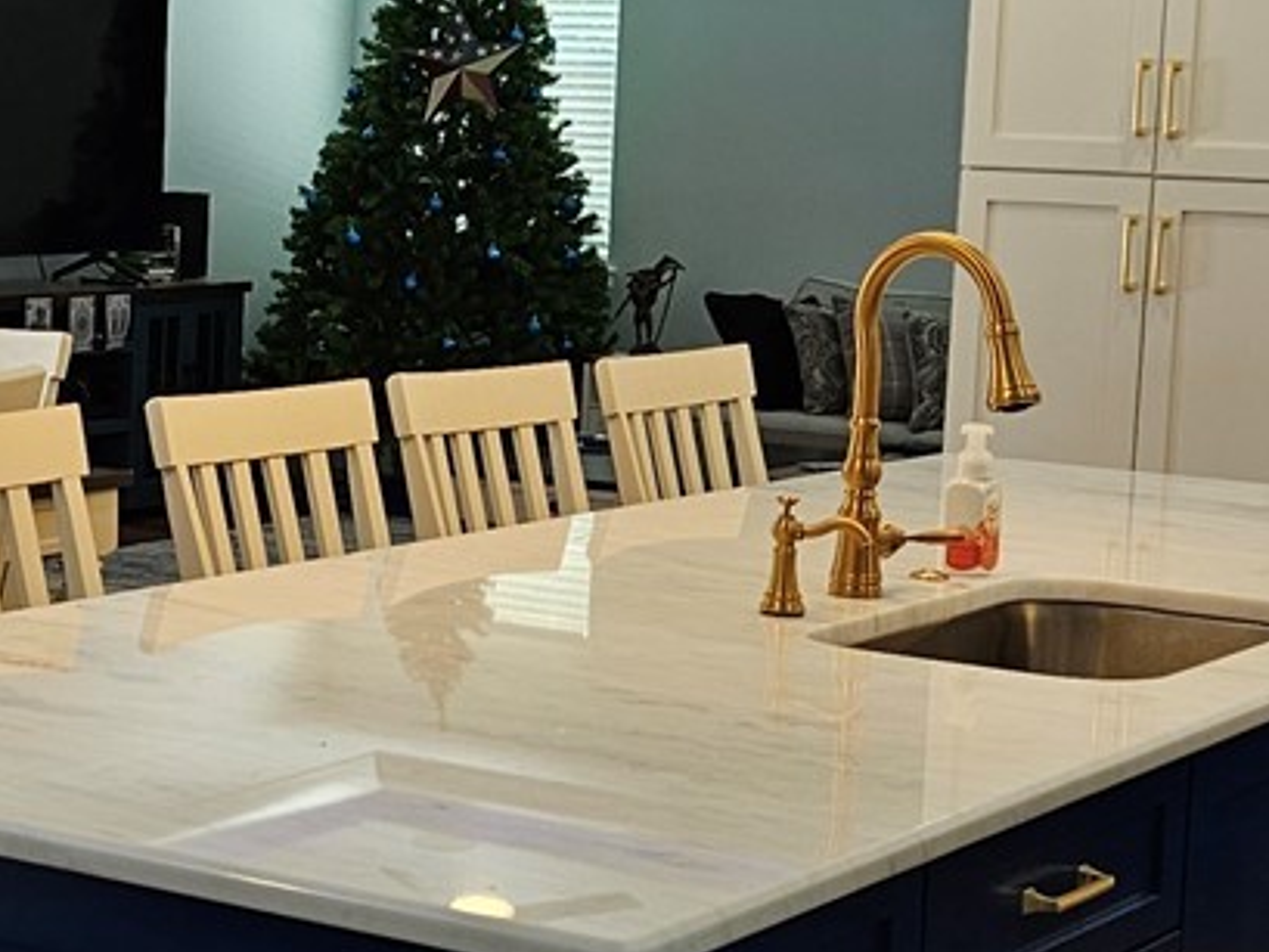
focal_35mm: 90
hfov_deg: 21.5
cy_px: 459
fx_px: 3300
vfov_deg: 16.4
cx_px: 242
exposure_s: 1/120
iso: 50
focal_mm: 5.4
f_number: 1.8
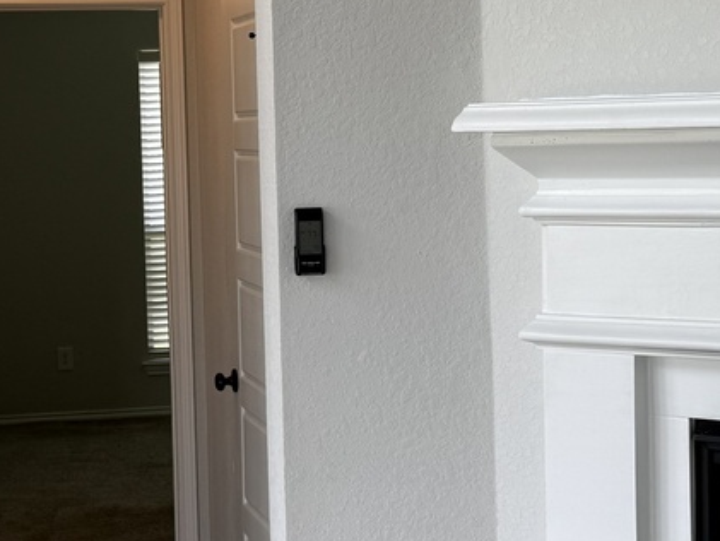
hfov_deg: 23.8
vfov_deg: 18.0
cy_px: 226
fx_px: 1706
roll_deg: +0.7
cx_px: 292
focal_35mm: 82
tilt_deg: -3.0
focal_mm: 6.76
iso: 64
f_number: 1.78
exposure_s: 1/212
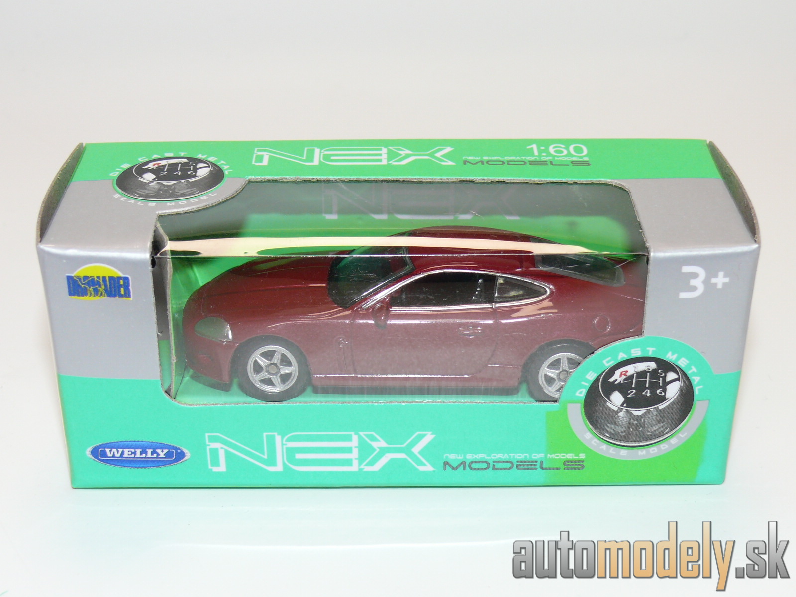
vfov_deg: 22.9
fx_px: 1472
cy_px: 298
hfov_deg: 30.3
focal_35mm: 64
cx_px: 398
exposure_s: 1/30
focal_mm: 10.5
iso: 100
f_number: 4
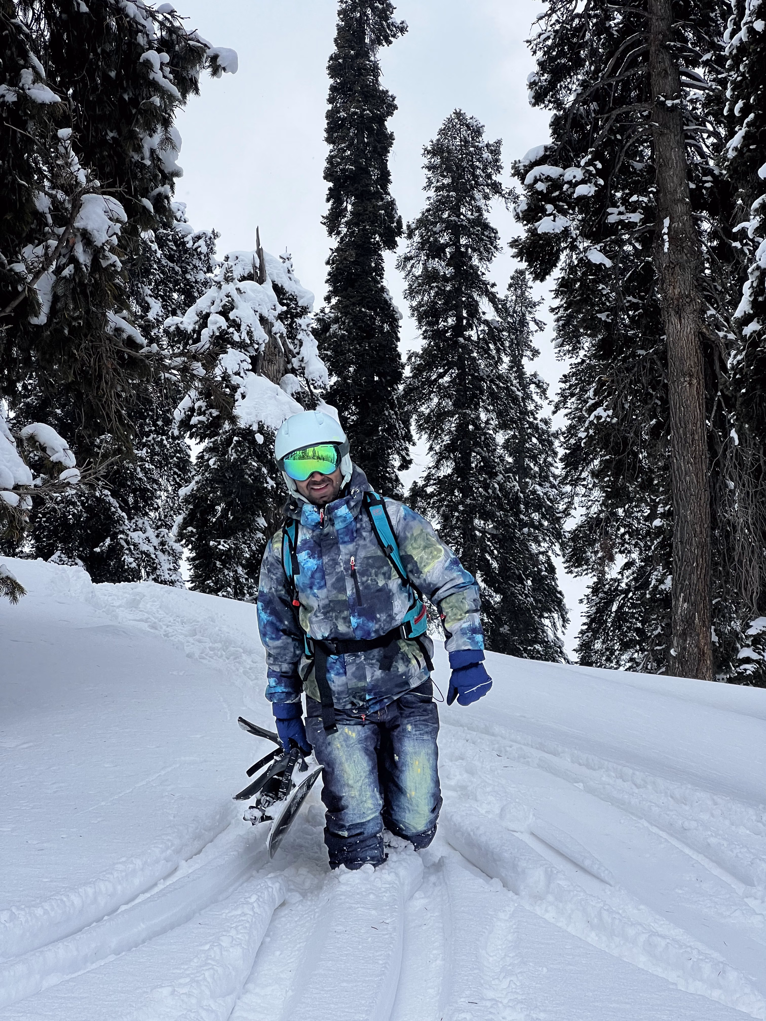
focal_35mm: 77
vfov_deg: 25.3
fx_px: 2272
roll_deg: +1.8
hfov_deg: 19.1
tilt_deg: +3.2
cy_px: 510
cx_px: 383
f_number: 2.8
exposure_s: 1/815
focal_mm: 9
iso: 32
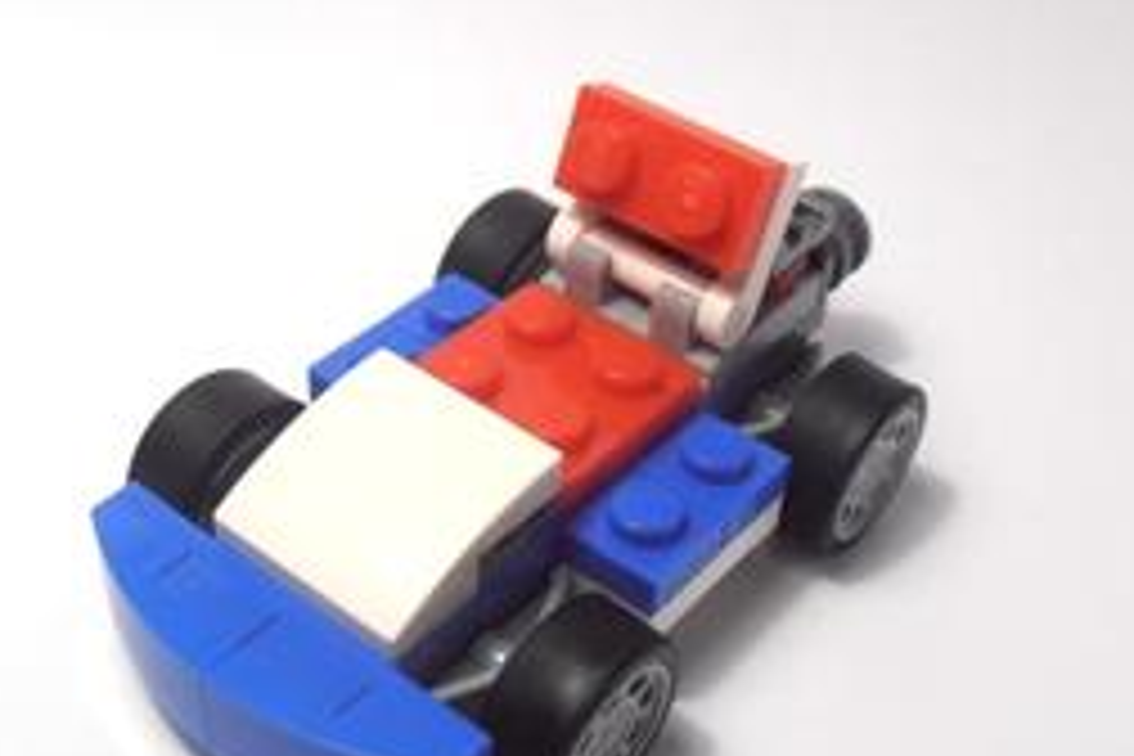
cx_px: 522
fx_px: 1732
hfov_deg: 36.2
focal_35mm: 55
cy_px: 374
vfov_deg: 24.6
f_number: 3.9
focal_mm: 6.61
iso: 80
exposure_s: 1/100
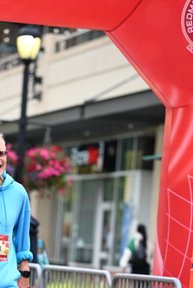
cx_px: 38
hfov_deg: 7.0
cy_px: 211
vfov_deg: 10.4
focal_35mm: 197
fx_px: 1581
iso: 640
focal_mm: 120
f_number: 2.8
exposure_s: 1/2000
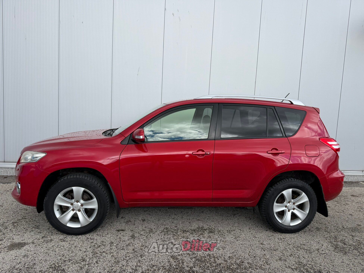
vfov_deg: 56.8
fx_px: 252
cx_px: 182
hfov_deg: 71.6
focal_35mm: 24
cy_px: 136
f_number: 1.78
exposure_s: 1/2525
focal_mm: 6.76
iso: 80
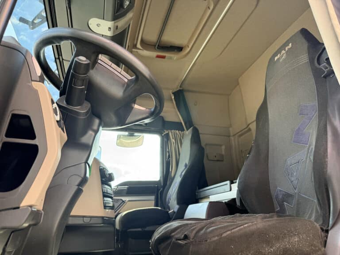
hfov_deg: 71.6
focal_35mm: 24
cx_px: 170
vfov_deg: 56.8
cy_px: 128
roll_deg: +0.2
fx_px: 236
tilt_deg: +22.0
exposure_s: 1/279
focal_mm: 6.76
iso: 100
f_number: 1.78
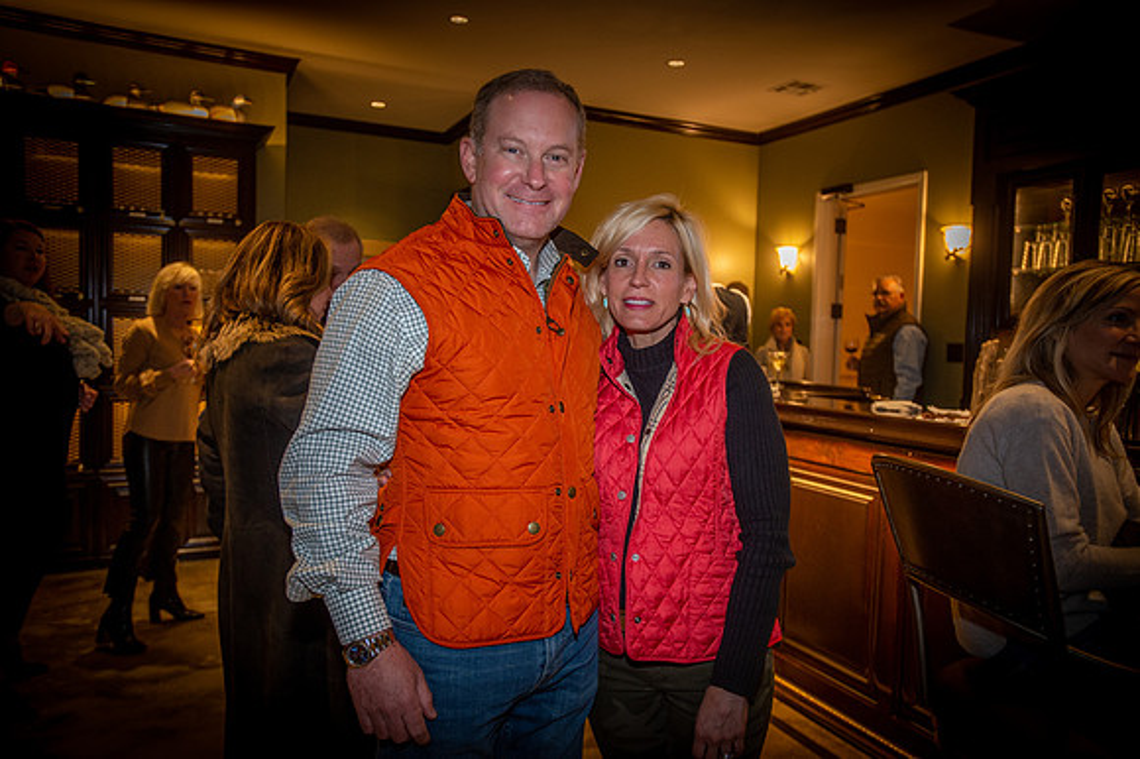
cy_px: 380
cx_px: 570
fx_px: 823
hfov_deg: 69.4
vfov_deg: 49.5
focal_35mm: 26
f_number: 3.2
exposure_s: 1/125
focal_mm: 26
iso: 2000
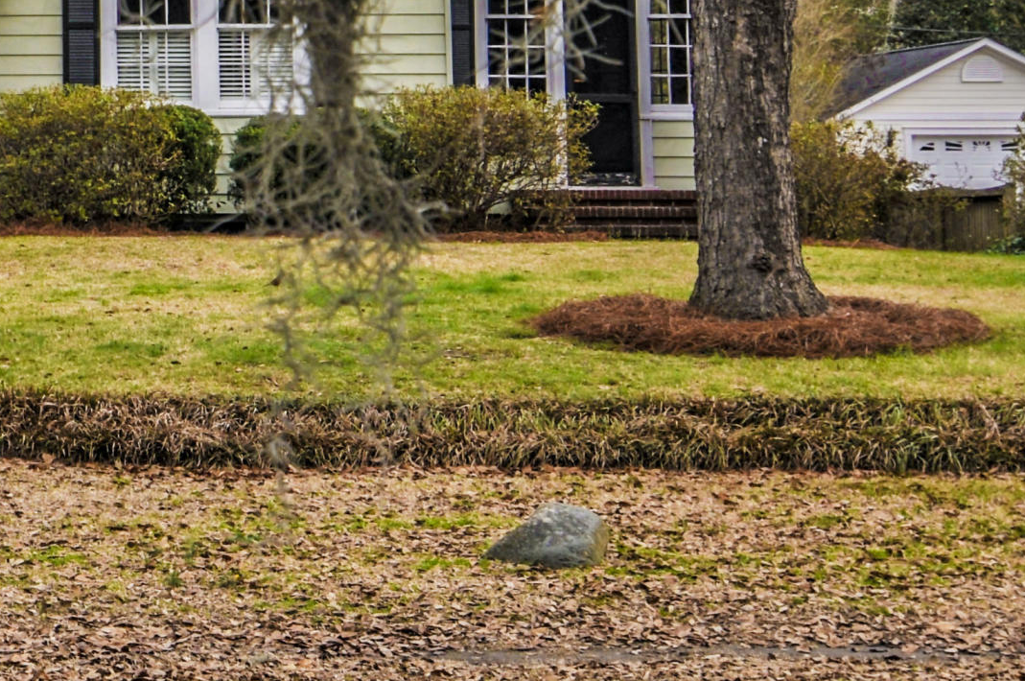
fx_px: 2872
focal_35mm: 101
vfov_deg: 13.2
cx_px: -179
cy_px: -120
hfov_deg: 19.2
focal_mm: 24
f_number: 8
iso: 160
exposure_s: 1/250
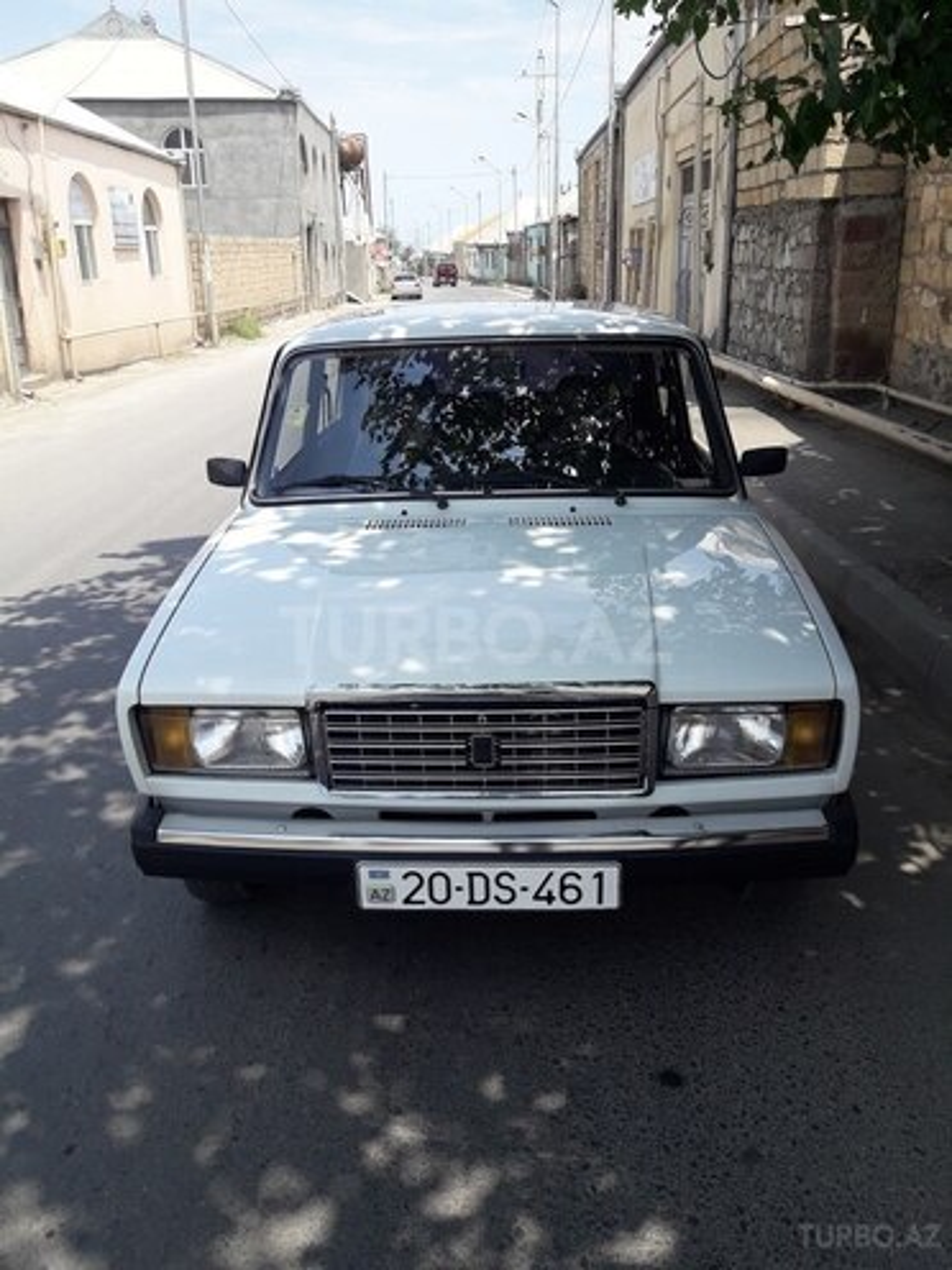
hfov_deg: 49.7
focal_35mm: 28
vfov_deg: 63.4
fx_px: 1027
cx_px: 476
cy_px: 635
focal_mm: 3.7
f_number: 1.9
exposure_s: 1/1064
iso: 40
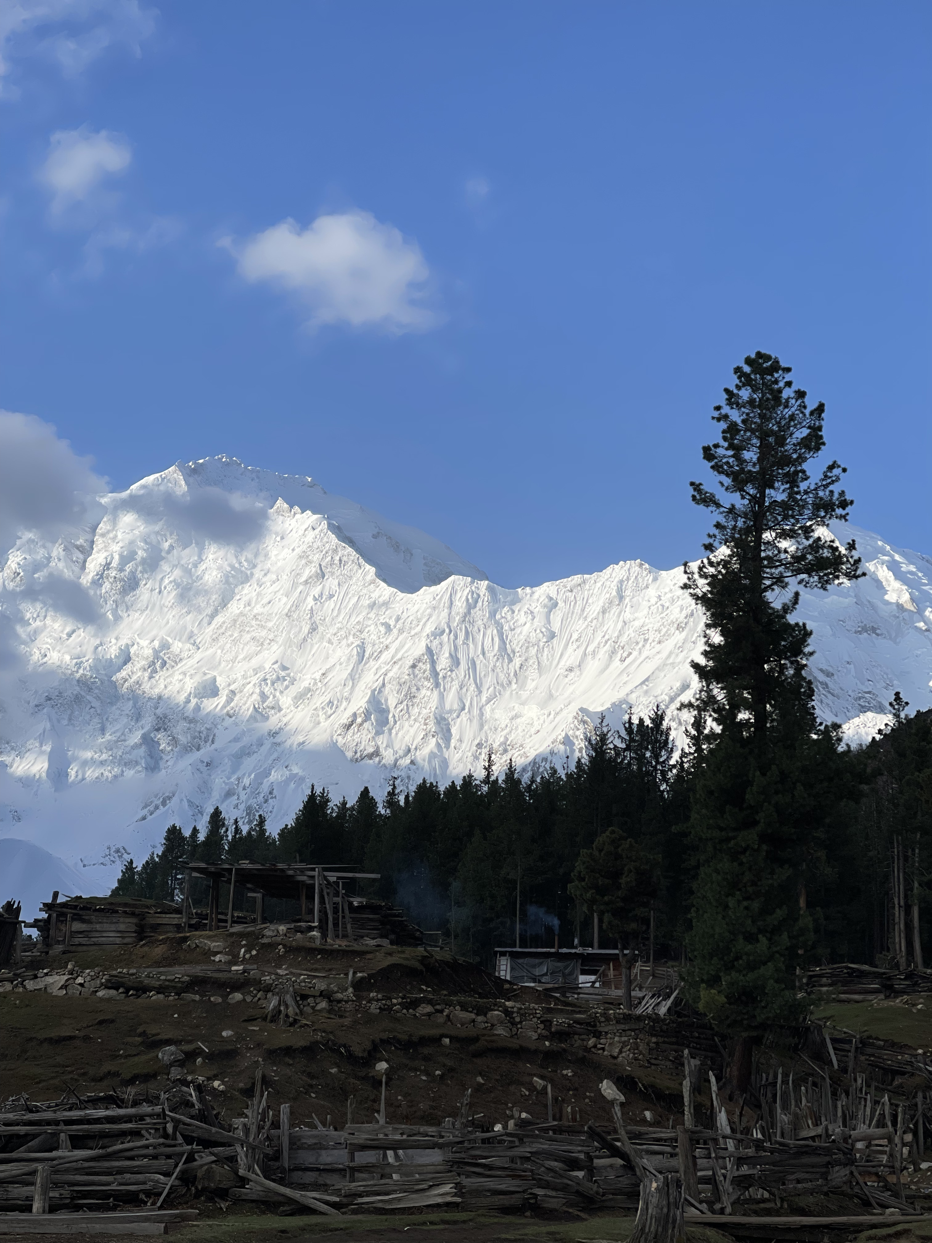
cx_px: 466
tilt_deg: +14.8
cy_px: 622
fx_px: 2298
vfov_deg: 30.3
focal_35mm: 64
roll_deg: -2.4
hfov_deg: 22.9
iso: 32
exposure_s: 1/2732
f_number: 2.2
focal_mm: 7.5
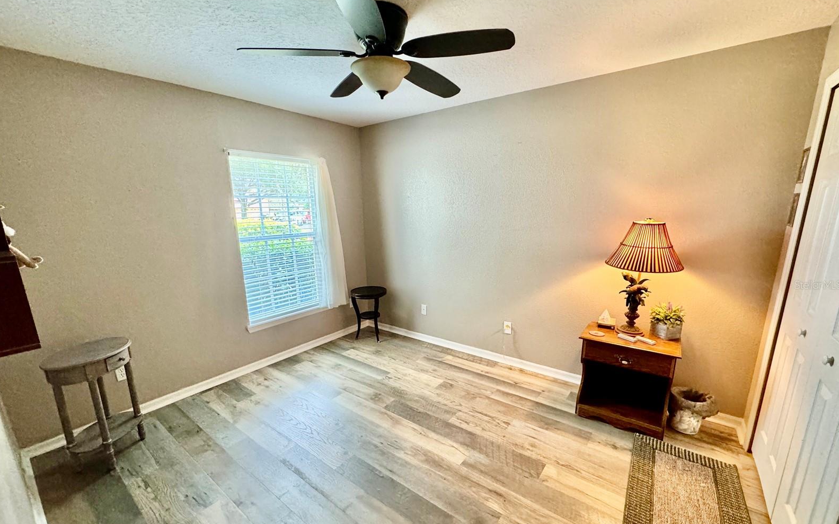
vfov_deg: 74.6
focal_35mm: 15
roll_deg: +1.1
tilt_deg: -13.5
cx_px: 420
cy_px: 285
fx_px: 343
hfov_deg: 101.5
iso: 400
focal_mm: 2.22
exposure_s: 1/60
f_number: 2.2
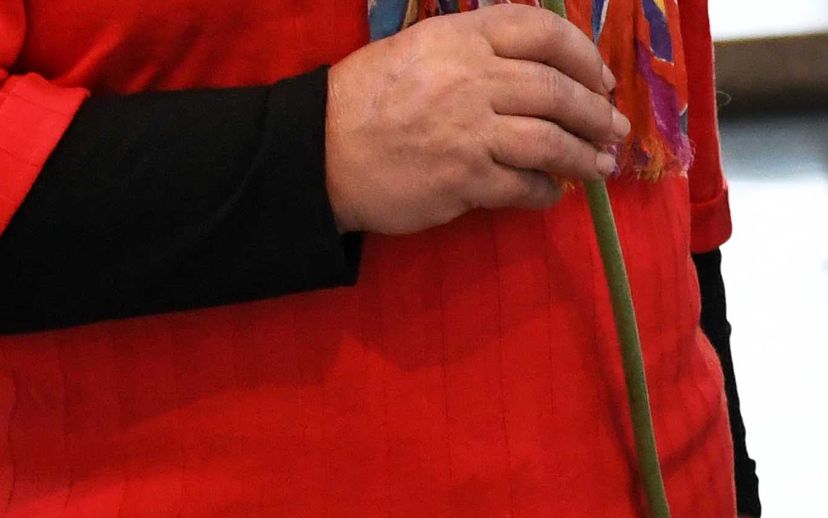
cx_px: 1629
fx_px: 6318
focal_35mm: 280
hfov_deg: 7.2
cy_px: -403
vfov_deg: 4.6
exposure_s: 1/80
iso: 2500
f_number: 4.2
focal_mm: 45
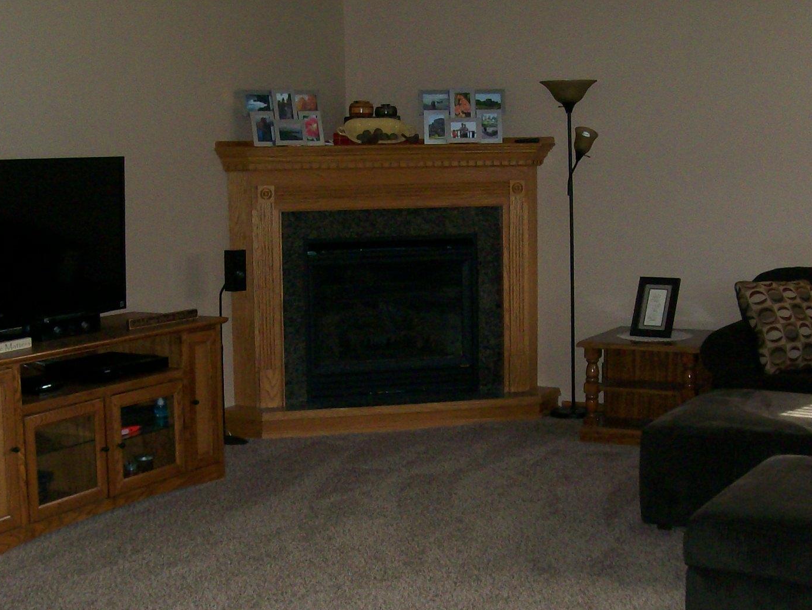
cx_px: 389
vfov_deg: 24.4
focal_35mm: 60
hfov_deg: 32.2
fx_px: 1408
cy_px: 376
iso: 140
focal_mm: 6
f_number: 2.7
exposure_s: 1/64
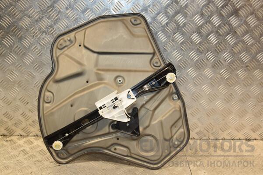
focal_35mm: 42
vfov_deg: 31.9
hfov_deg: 46.4
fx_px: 307
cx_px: 132
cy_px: 88
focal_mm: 28
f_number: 5
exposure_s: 1/160
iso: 800
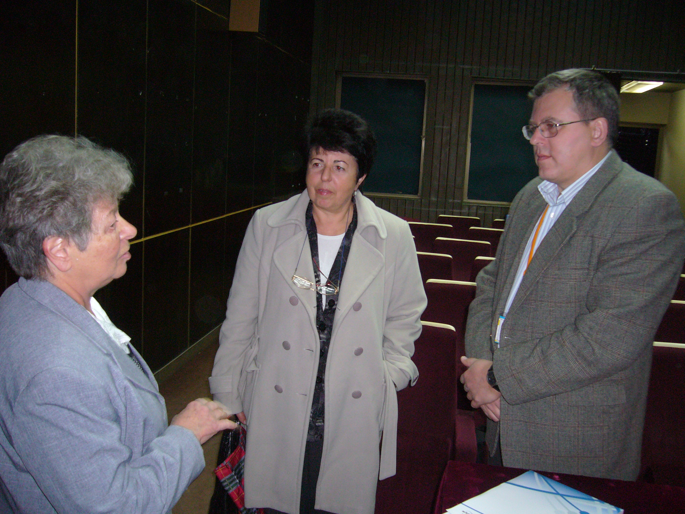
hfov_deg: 52.6
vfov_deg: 40.7
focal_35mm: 35
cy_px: 257
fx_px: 693
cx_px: 342
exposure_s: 1/8
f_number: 2.8
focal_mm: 5.8
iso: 160
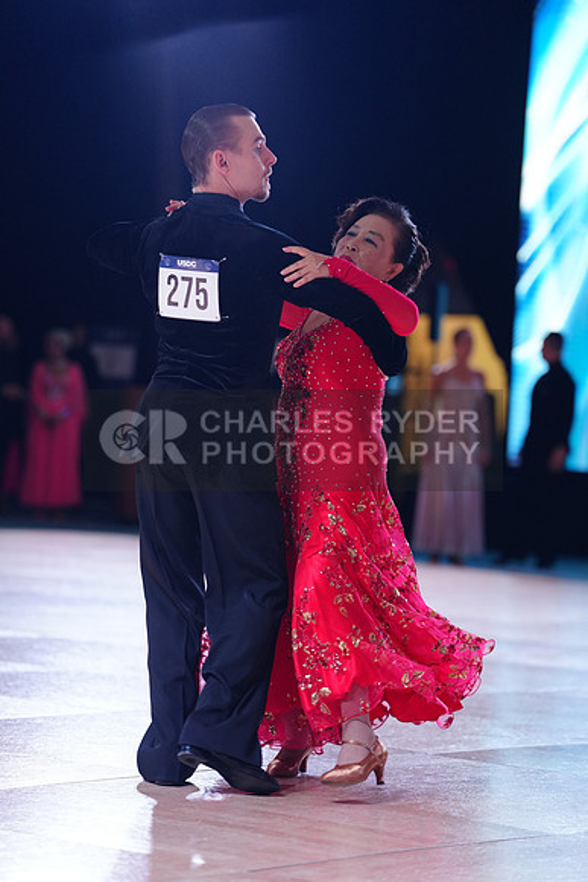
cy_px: 441
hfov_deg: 10.7
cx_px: 294
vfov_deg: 16.0
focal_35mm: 128
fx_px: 3134
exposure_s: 1/500
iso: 1000
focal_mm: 128
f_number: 2.8
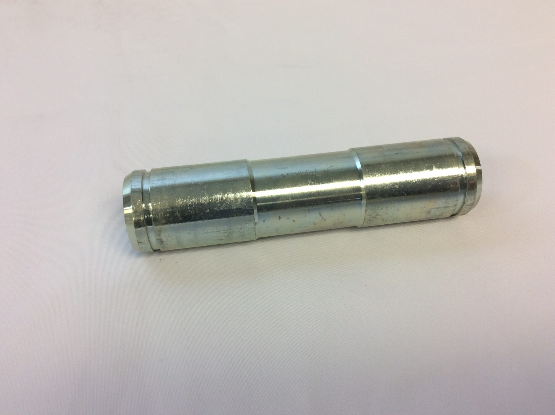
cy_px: 208
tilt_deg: -45.3
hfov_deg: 56.9
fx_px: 512
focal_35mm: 32
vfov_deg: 44.1
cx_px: 278
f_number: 2.4
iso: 40
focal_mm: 3.3
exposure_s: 1/40
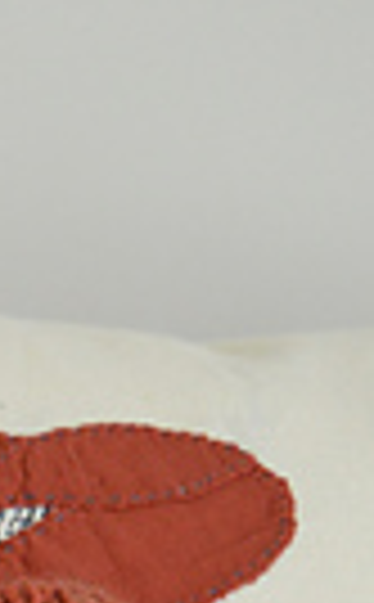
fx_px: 3365
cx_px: -311
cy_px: 1076
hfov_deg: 6.2
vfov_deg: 9.7
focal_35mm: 205
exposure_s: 1/60
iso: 1100
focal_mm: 28
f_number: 4.2
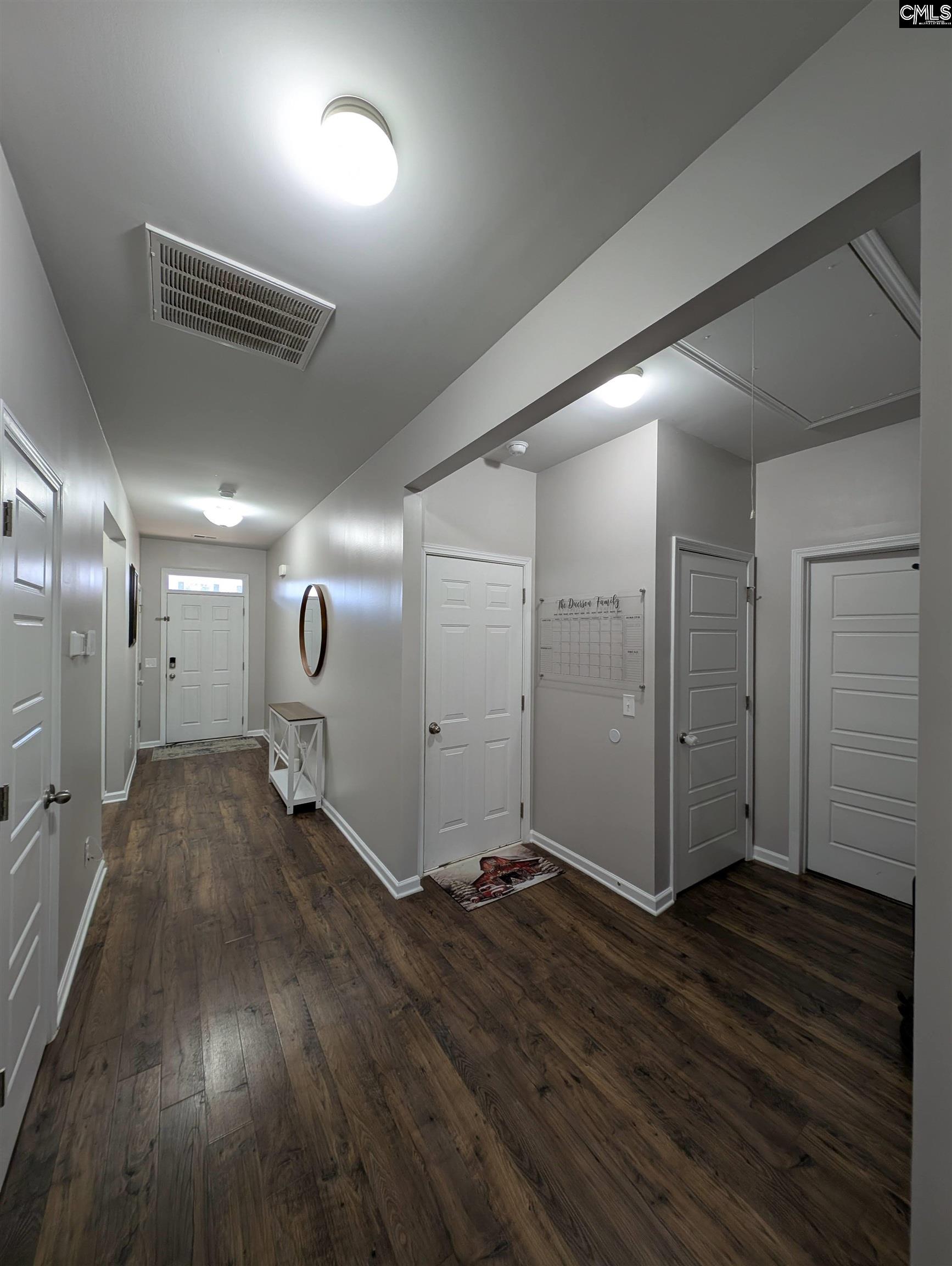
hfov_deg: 94.6
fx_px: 439
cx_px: 476
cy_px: 633
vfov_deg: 110.5
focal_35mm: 12
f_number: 1.95
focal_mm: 2.23
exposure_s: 1/60
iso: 56
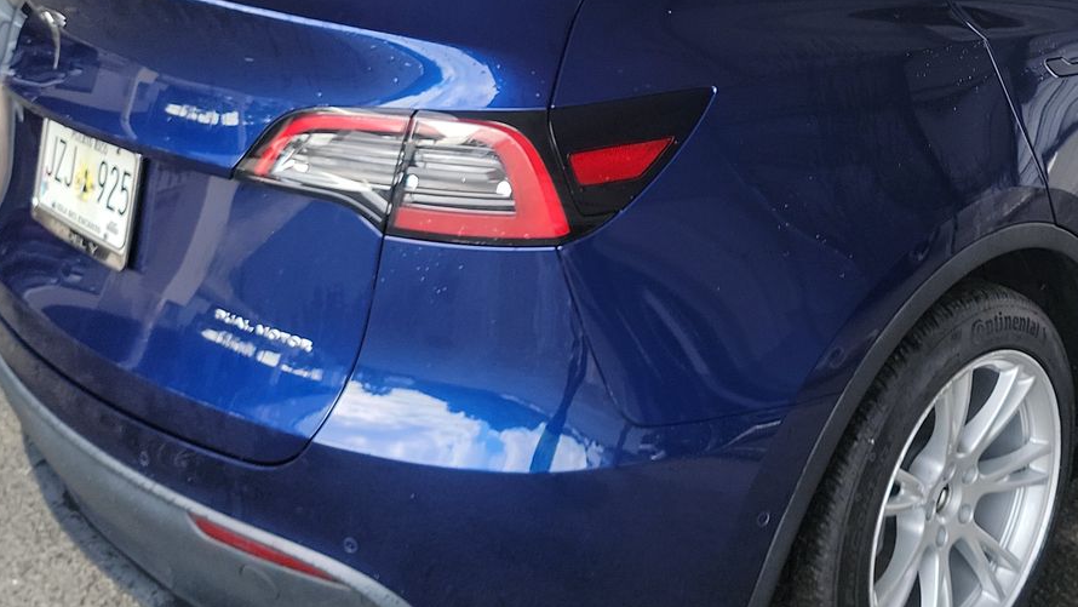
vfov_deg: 25.1
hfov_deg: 42.3
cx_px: 816
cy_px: 134
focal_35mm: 47
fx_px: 1344
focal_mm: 6.7
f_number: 1.8
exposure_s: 1/119
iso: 71
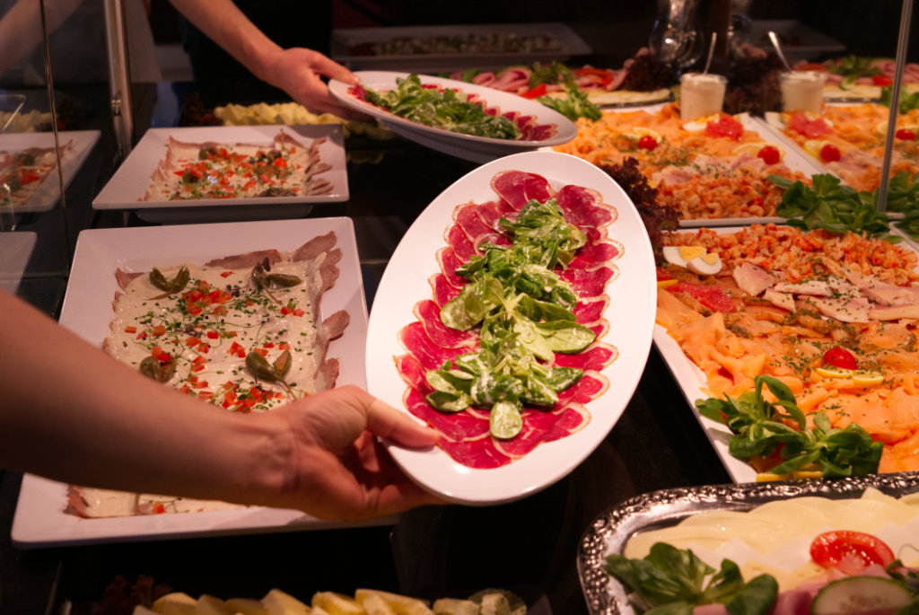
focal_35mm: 51
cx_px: 460
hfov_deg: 38.8
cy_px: 308
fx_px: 1303
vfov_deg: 26.5
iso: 2500
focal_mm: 51
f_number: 6.3
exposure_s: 1/160
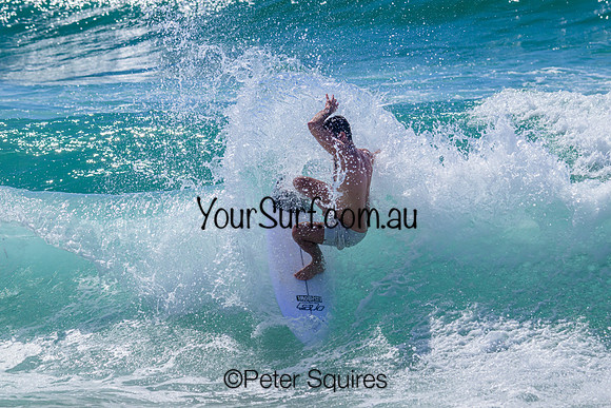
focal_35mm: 450
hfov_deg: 4.6
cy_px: 168
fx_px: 7637
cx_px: 362
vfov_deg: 3.1
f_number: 11
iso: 720
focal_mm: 380
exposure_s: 1/2000
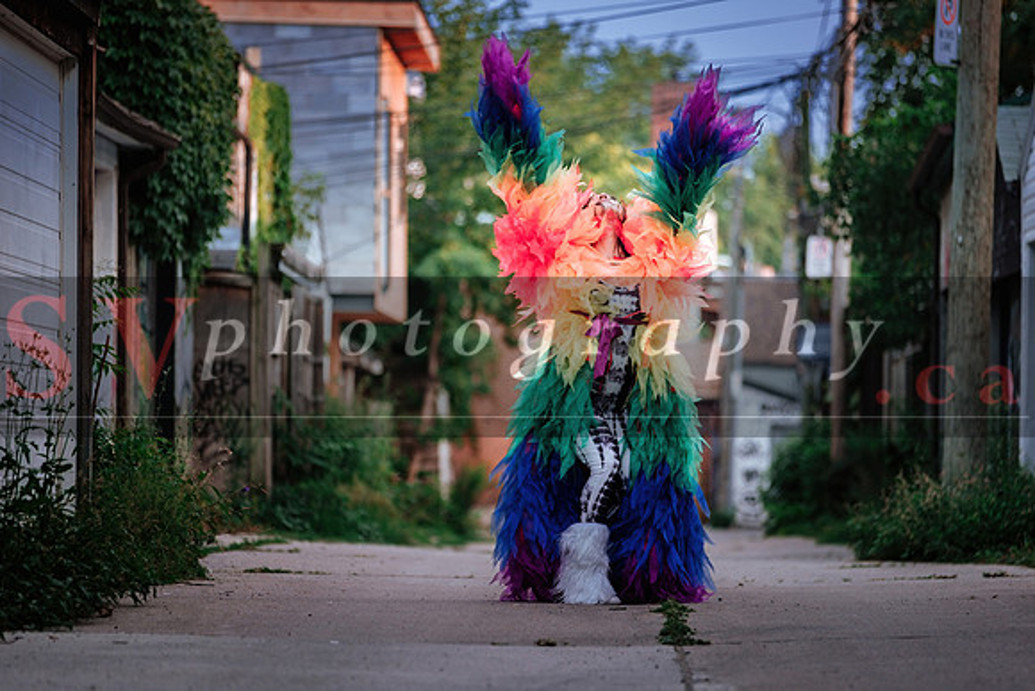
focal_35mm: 202
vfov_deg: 6.8
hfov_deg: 10.2
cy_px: 346
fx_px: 5809
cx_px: 518
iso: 400
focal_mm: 134.4
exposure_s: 1/500
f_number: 2.8
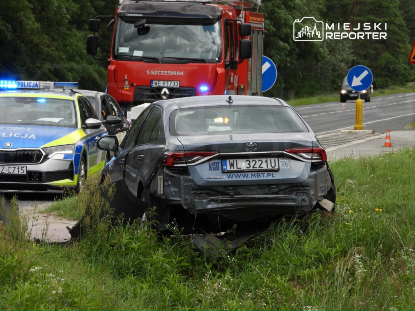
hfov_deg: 5.7
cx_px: 208
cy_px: 156
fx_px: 4136
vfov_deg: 4.3
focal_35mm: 345
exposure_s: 1/320
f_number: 4.5
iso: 100
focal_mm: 62.1
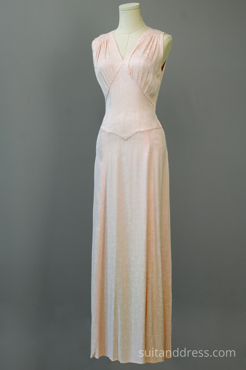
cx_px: 123
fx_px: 538
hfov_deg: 25.8
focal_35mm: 52
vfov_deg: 37.9
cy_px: 185
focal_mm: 35
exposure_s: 1/30
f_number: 8
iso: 200
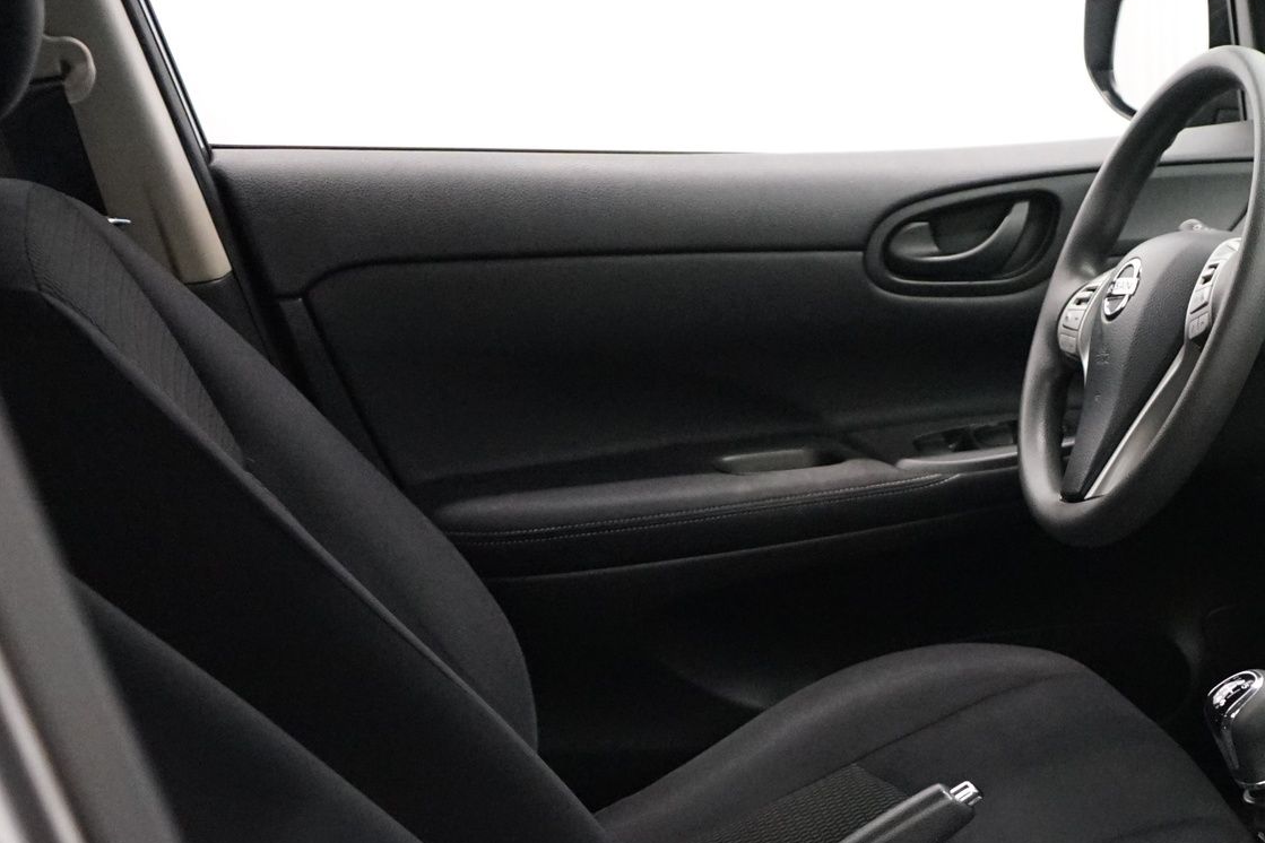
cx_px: 1340
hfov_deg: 27.8
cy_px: 851
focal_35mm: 67
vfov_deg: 19.7
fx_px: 2354
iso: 5000
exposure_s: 1/160
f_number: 3.5
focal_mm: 30
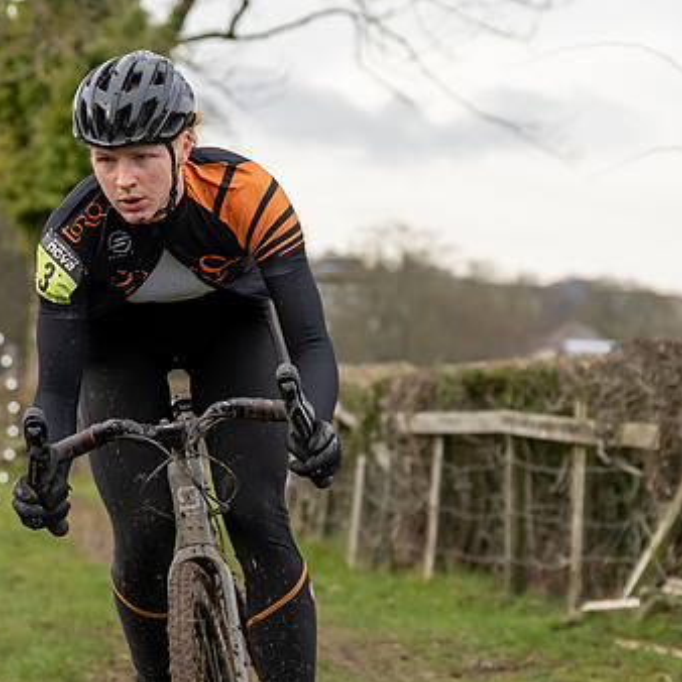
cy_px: 250
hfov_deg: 8.1
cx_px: 152
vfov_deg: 8.1
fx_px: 4792
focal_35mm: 215
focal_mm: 70
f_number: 3.5
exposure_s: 1/1000
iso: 800
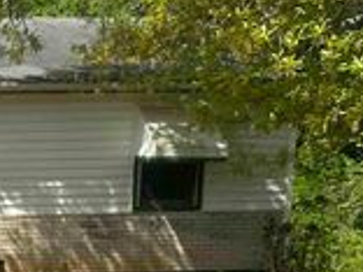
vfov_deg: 18.6
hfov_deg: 21.5
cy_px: 278
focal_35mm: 77
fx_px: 807
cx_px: -172
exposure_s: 1/3247
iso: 80
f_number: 1.78
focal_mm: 6.86
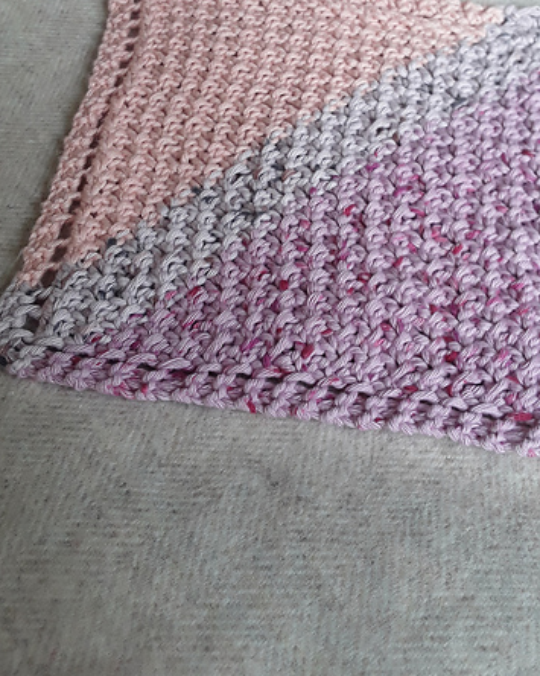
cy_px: 201
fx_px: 759
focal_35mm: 38
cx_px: 309
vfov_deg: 46.8
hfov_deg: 39.1
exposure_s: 1/33
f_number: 1.9
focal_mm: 2.91
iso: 50
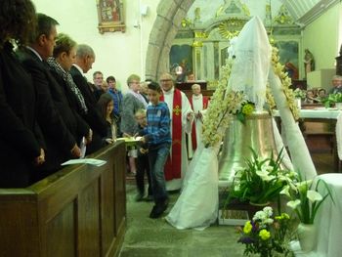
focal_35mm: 37
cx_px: 171
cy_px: 128
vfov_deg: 38.7
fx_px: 366
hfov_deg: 50.1
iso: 800
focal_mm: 6.1
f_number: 3.6
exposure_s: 1/15
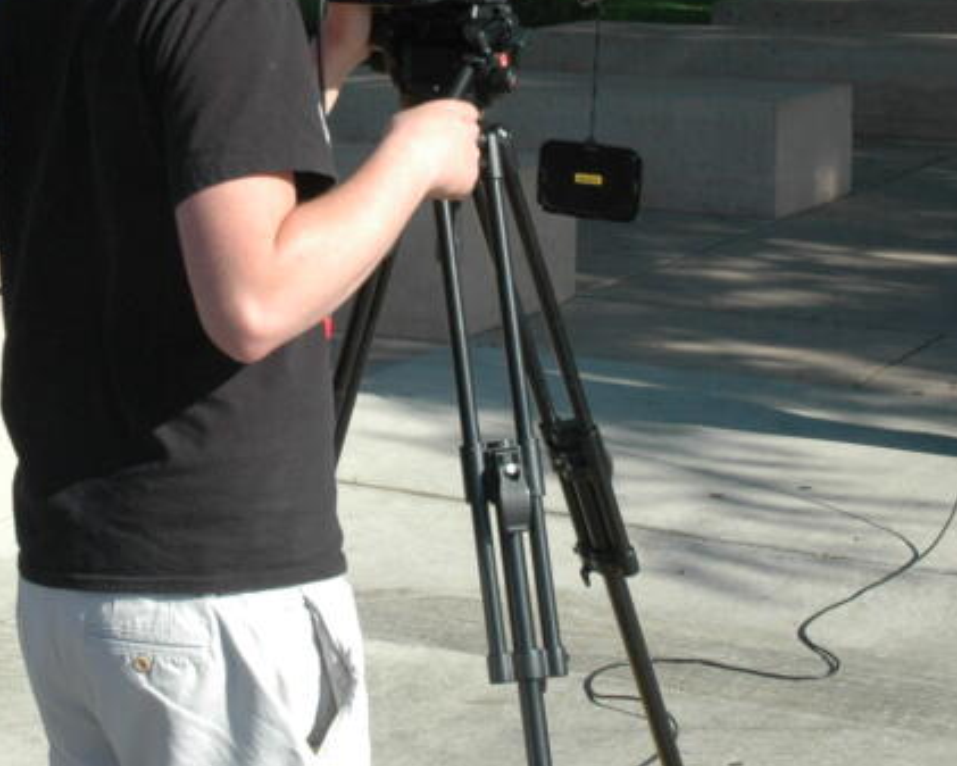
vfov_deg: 15.3
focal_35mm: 99
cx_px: 230
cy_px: 31
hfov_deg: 19.2
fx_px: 2809
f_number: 10
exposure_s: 1/320
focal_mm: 29
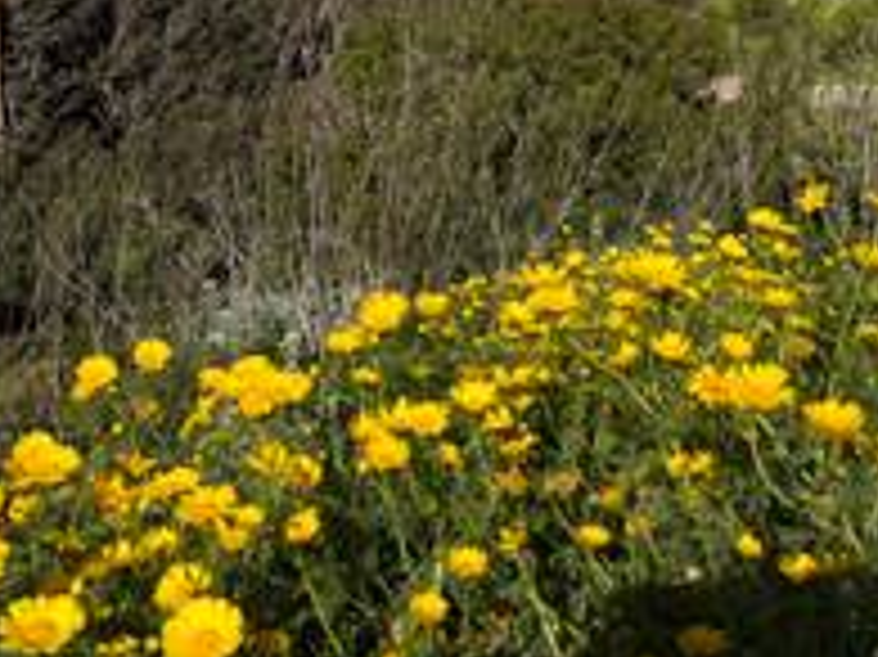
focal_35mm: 59
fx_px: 1496
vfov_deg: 23.2
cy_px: -72
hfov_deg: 32.4
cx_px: 599
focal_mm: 6.76
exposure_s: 1/6711
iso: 80
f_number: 1.78
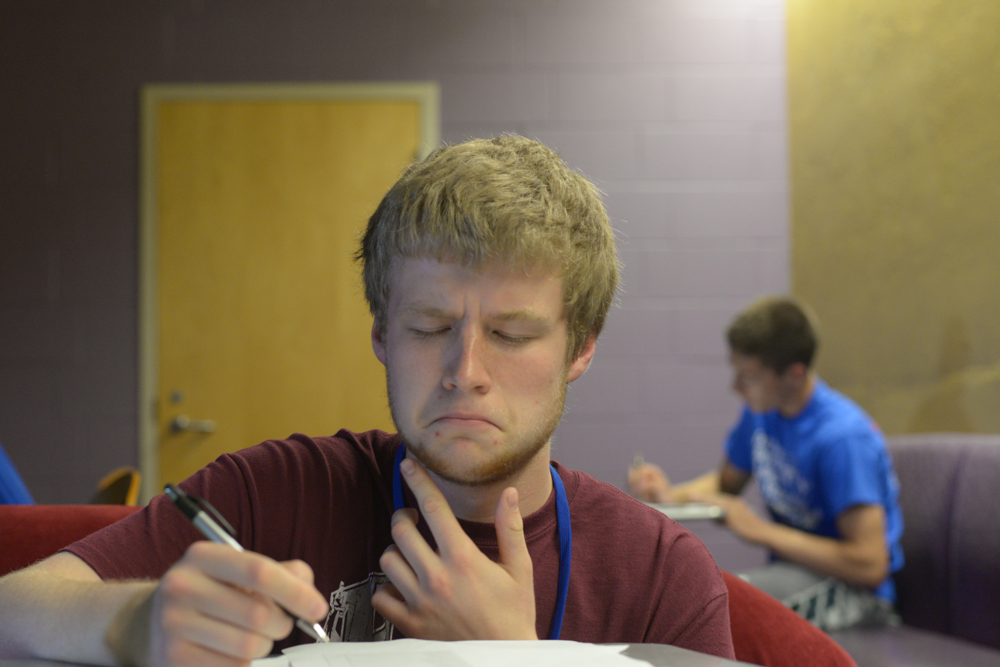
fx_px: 1778
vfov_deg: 21.2
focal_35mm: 64
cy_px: 403
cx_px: 379
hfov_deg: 31.3
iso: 2000
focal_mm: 50
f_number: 3.5
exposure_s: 1/125
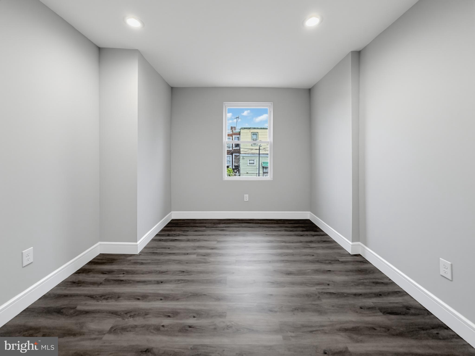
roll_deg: -0.2
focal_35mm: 14
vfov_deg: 85.7
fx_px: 192
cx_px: 238
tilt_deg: -2.8
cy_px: 178
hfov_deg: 102.1
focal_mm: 2.2
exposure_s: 1/60
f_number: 2.2
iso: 160
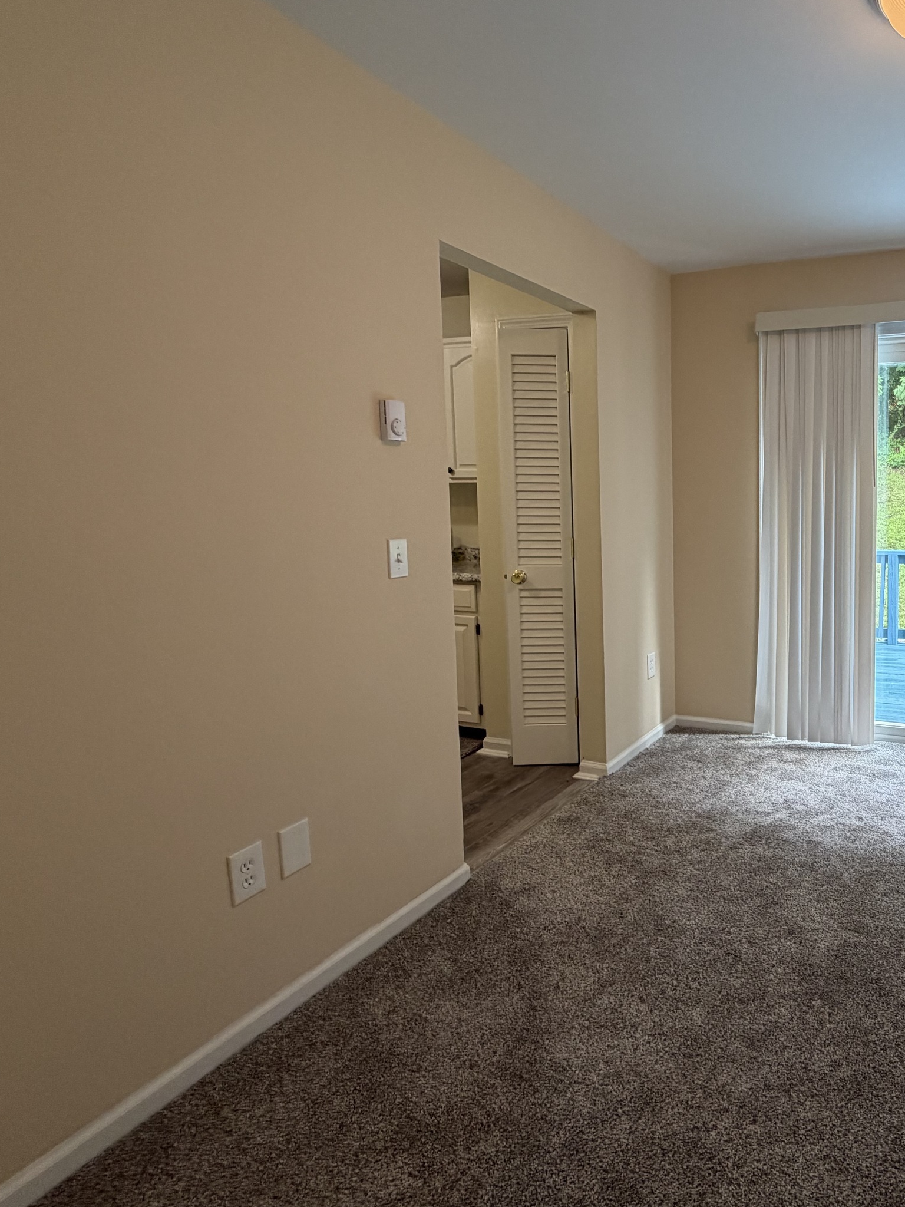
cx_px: 755
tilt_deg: -6.4
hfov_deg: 57.5
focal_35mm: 21
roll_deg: +0.4
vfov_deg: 78.9
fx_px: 732
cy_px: 562
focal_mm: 2.22
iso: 200
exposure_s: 1/120
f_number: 2.2
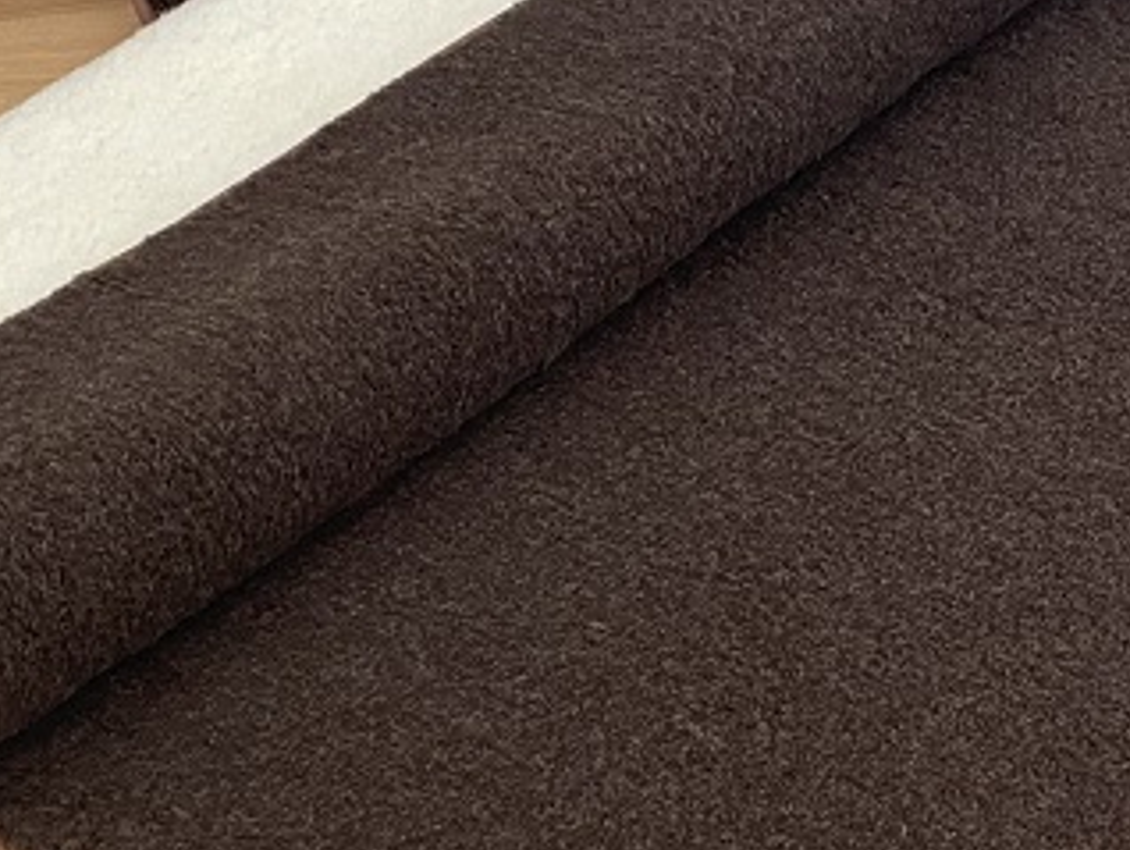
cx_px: 1137
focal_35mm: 98
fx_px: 3202
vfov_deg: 15.1
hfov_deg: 19.4
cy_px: 501
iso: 160
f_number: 1.8
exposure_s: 1/60
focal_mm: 4.25
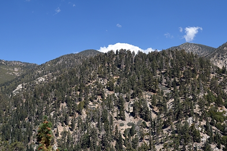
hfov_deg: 46.2
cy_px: 76
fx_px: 264
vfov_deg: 31.8
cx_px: 136
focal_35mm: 42
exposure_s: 1/400
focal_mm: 18
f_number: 8
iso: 100
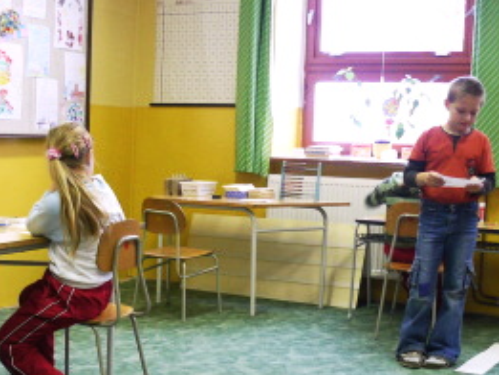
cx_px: 168
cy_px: 247
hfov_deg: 31.0
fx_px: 894
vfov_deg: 23.6
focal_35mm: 62
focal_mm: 6
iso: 100
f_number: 2.8
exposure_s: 1/15
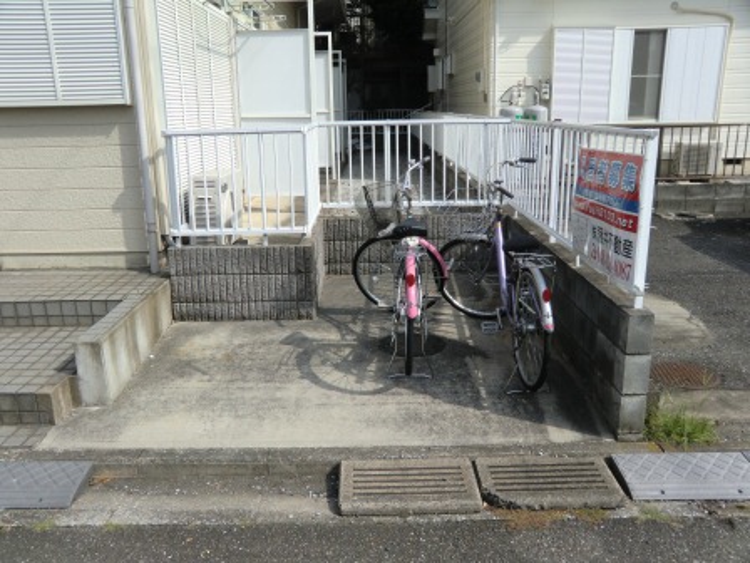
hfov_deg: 61.7
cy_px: 282
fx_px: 628
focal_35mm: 29
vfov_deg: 48.2
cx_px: 375
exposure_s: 1/800
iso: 64
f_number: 3.5
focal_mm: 5.2
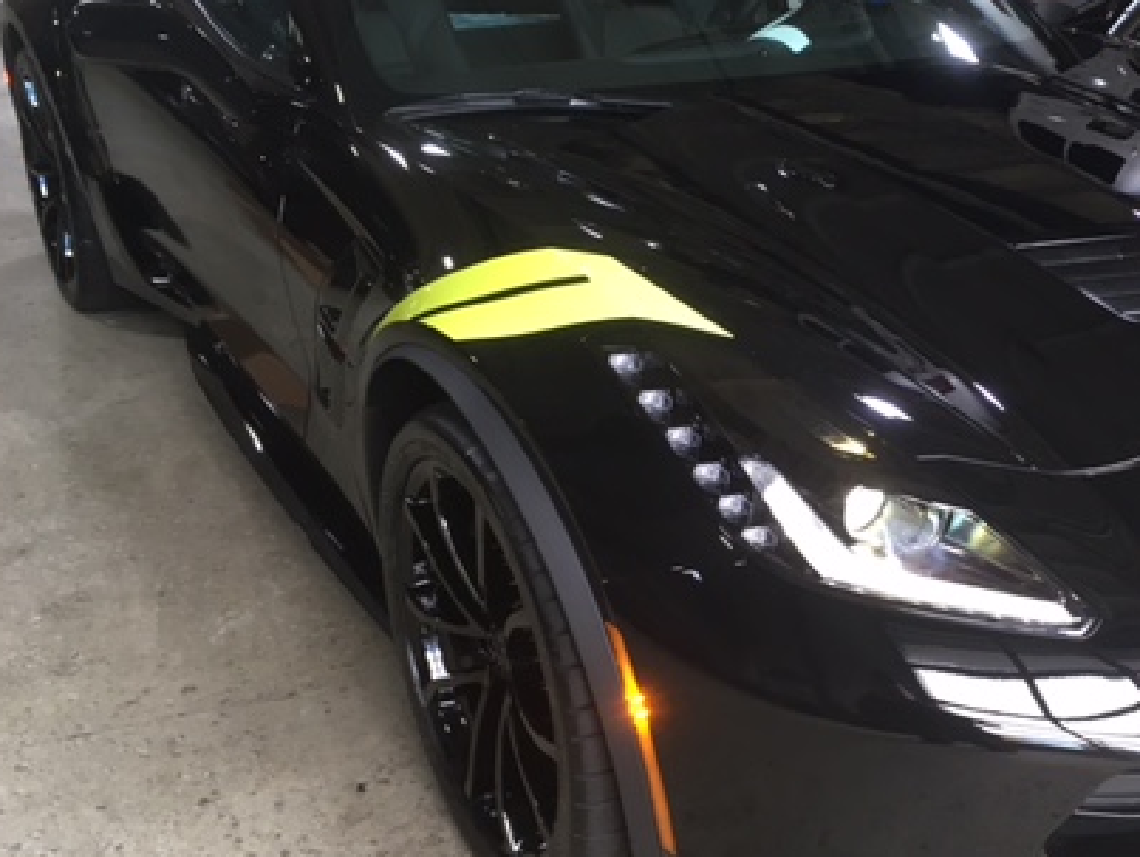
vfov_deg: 31.6
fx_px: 1516
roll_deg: +0.4
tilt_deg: -24.7
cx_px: 863
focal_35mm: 46
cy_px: 464
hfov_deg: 40.0
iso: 64
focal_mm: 4.15
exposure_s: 1/30
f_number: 2.2
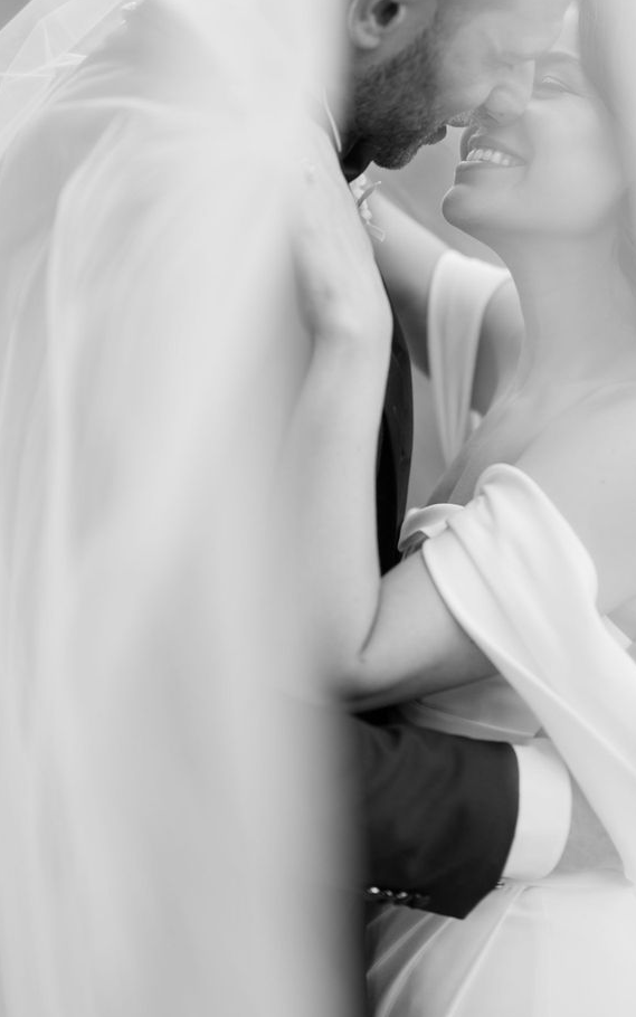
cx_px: 502
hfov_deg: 15.5
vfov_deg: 24.6
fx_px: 2329
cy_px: 376
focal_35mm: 84
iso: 125
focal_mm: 50
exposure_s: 1/400
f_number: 1.2
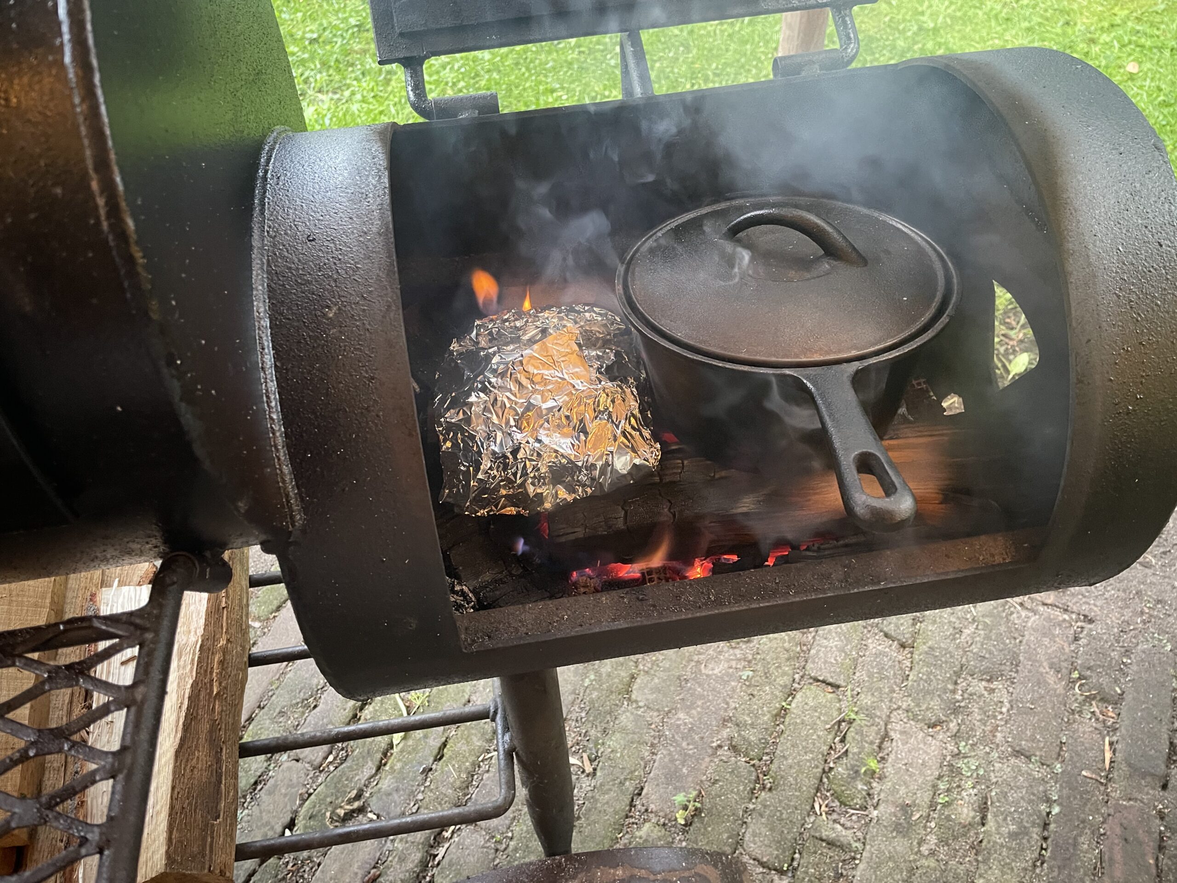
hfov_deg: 67.3
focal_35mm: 26
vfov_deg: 53.1
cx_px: 588
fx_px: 884
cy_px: 442
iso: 500
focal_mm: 4.2
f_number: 1.6
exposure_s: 1/25
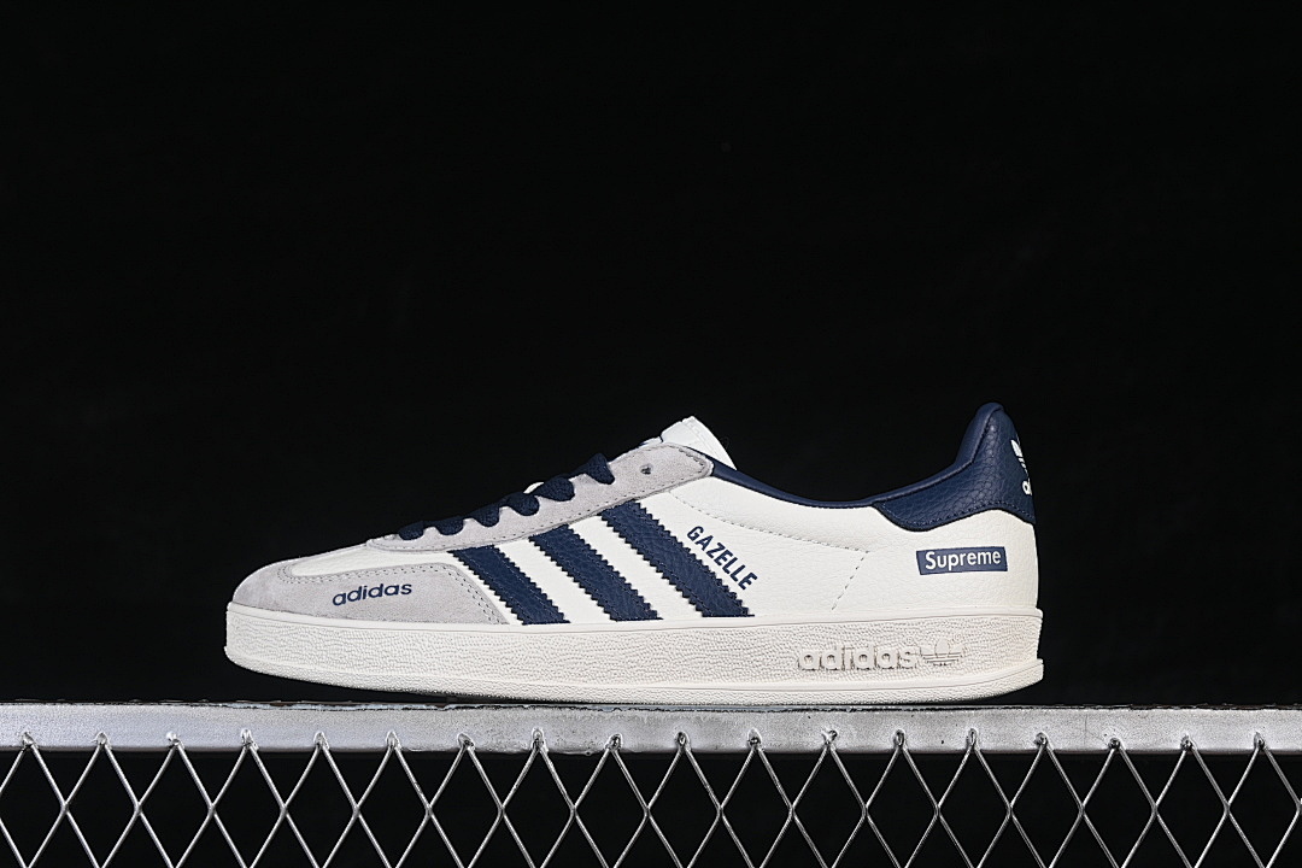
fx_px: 2712
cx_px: 651
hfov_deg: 27.0
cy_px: 434
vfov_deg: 18.2
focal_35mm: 75
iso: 160
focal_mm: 50
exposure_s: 1/80
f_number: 8
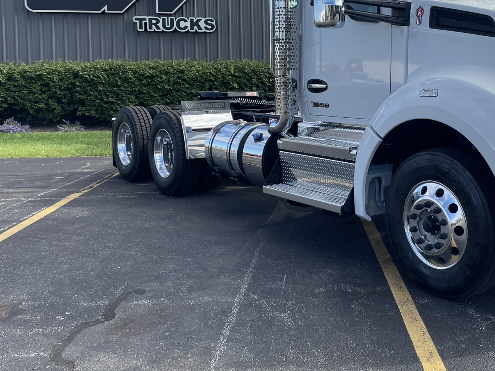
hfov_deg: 43.2
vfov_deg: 33.9
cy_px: 108
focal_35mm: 42
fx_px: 601
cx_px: 378
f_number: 1.6
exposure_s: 1/1855
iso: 32
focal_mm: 4.2
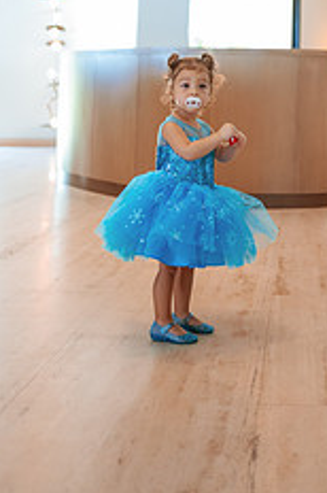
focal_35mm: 68
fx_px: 929
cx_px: 299
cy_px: 26
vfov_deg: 28.3
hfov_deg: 19.6
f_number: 1.8
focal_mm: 35
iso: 1600
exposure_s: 1/200
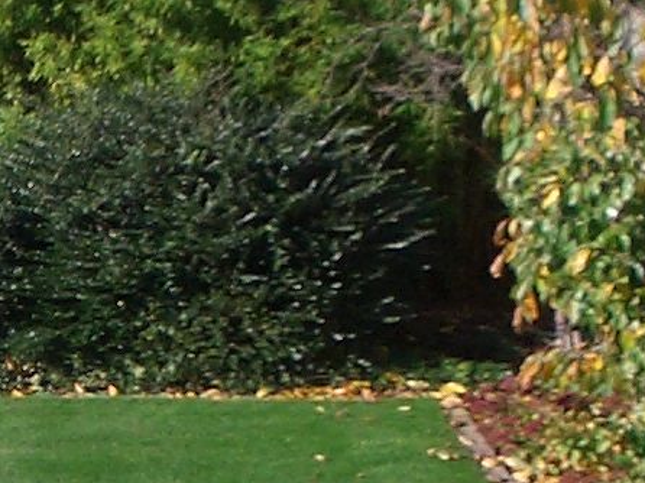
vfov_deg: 8.2
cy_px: 346
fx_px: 3371
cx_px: -220
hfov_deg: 10.7
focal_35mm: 181
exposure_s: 1/320
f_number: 4.3
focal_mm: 5.8
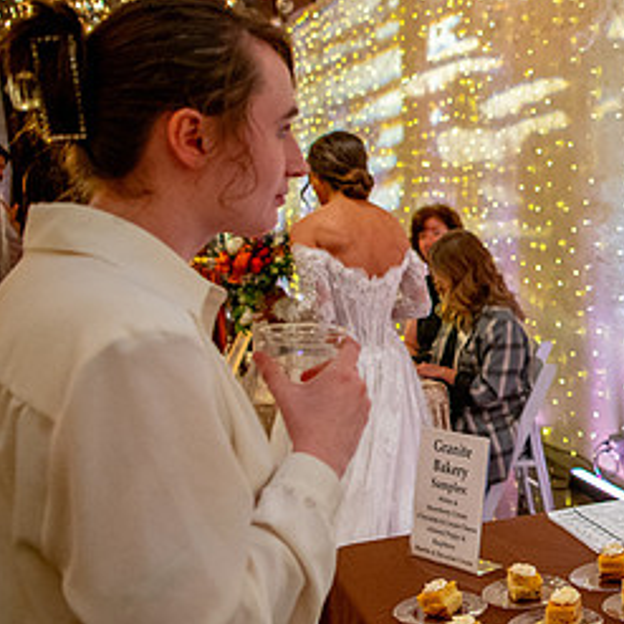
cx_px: 754
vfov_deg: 31.1
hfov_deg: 27.3
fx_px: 1122
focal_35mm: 55
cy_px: 293
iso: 4000
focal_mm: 24
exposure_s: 1/250
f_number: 2.8
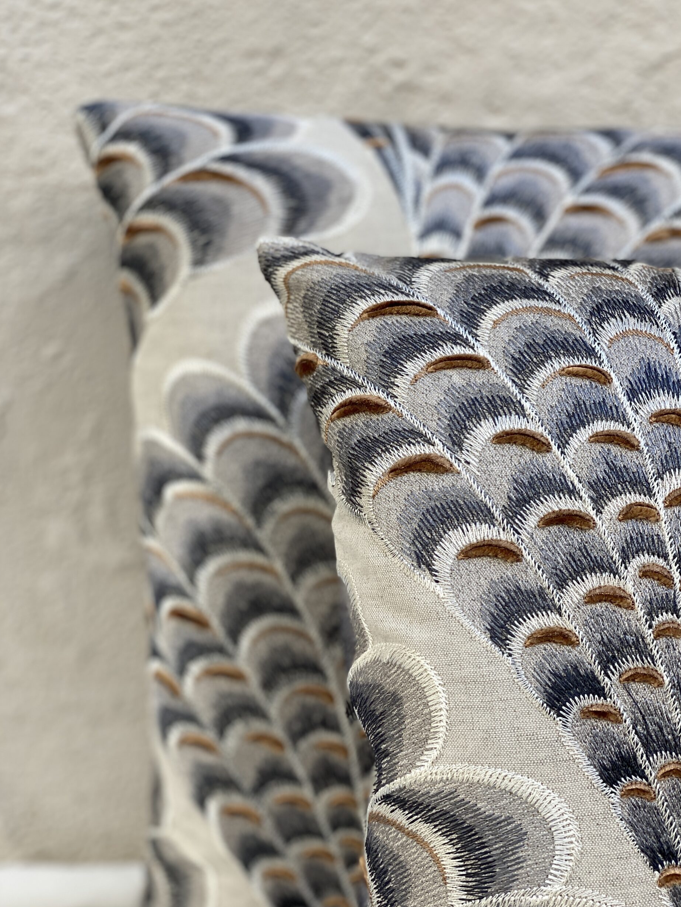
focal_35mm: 54
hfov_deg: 27.0
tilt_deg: -20.1
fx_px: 1416
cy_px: 459
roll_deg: +0.1
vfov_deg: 35.5
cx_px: 348
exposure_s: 1/197
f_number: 2
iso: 20
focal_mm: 6
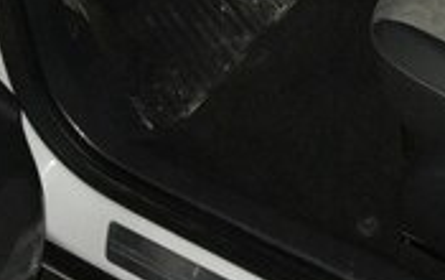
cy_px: -171
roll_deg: +3.6
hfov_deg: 23.3
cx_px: 379
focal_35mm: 87
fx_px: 1057
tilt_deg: -33.1
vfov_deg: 13.9
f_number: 2.2
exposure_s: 1/17
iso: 320
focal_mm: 4.15
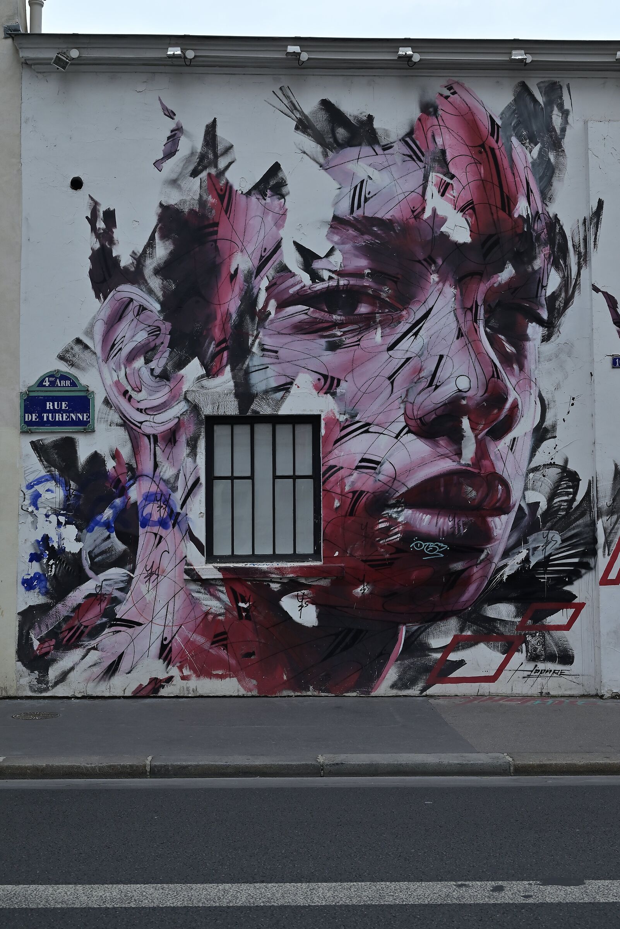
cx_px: 310
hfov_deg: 29.3
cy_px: 464
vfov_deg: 42.7
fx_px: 1187
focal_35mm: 46
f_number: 7.1
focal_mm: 46
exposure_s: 1/640
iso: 400
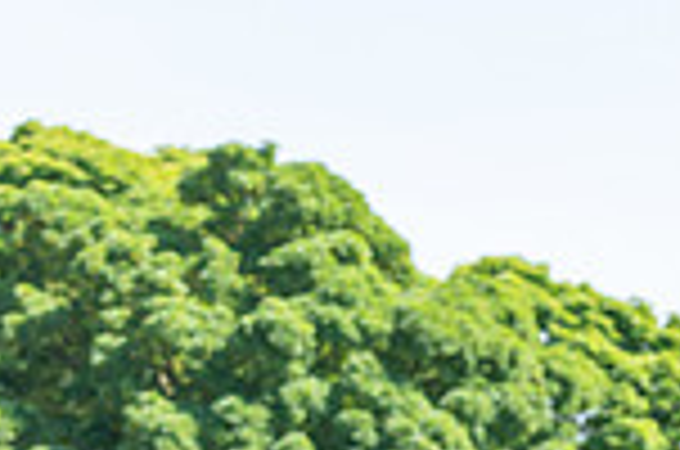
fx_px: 5447
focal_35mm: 289
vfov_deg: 4.7
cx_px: 576
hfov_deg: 7.1
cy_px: 835
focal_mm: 75
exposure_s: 1/800
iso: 160
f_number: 4
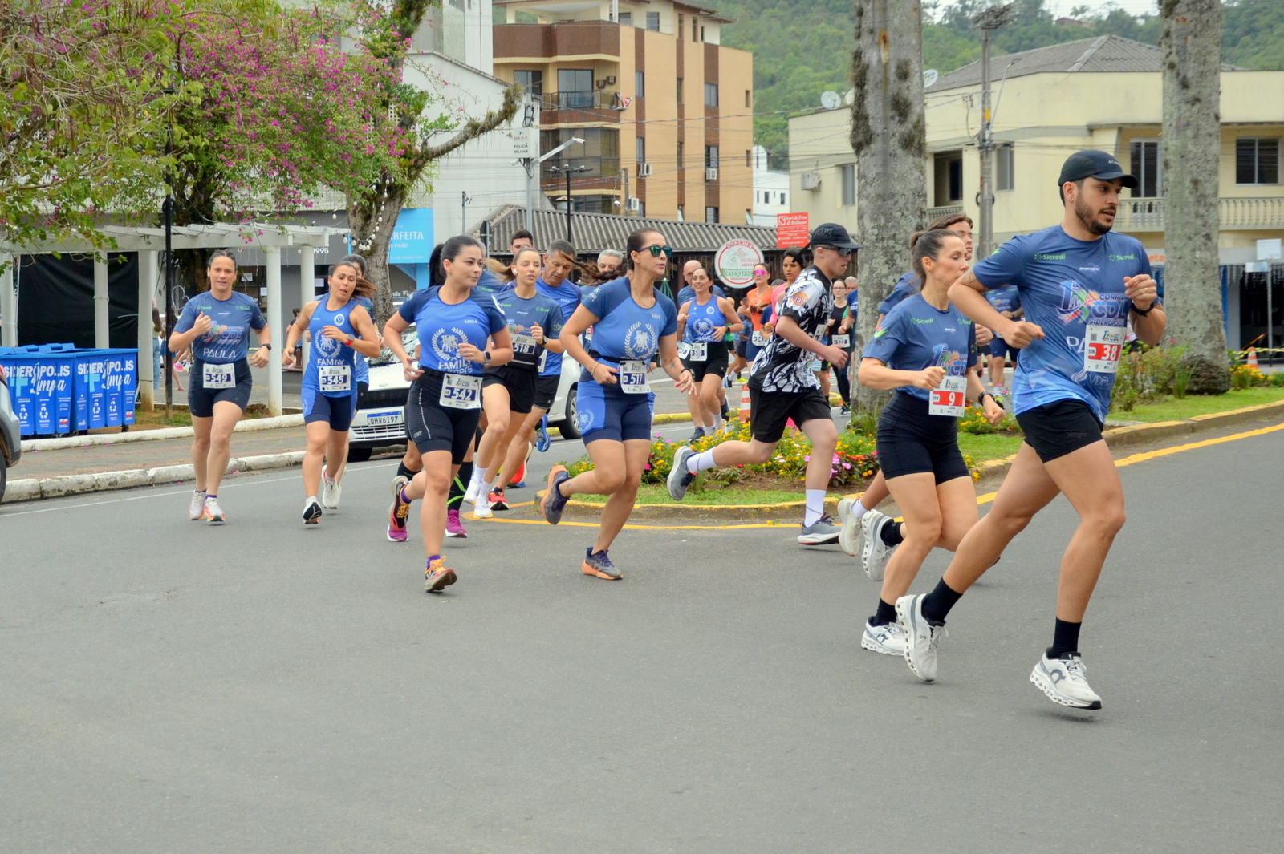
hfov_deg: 29.9
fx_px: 2406
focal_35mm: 68
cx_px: 642
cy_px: 427
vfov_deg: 20.1
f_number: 4.8
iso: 800
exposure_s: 1/1000
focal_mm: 45
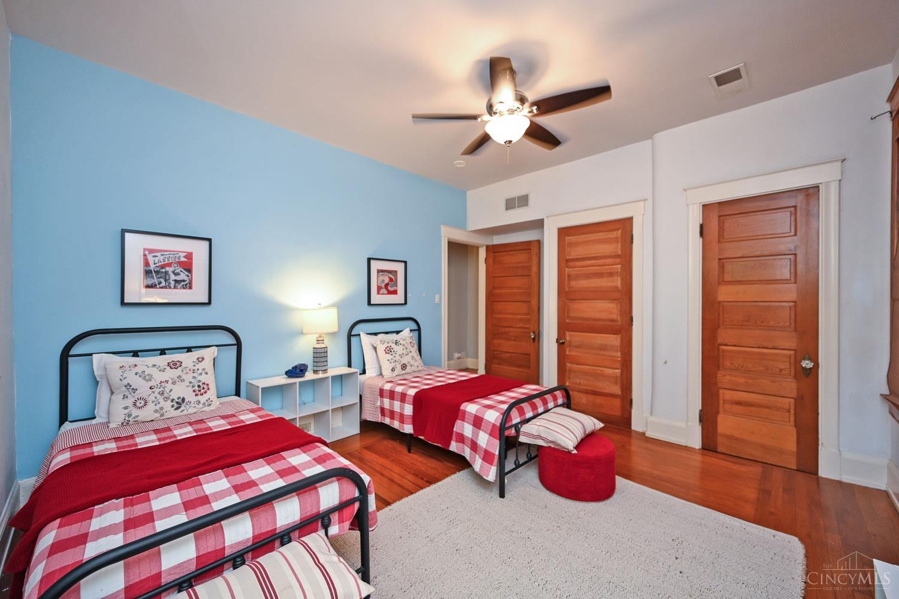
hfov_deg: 104.3
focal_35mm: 14
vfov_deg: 81.2
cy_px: 300
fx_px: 350
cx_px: 450
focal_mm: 14
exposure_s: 1/60
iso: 720
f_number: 4
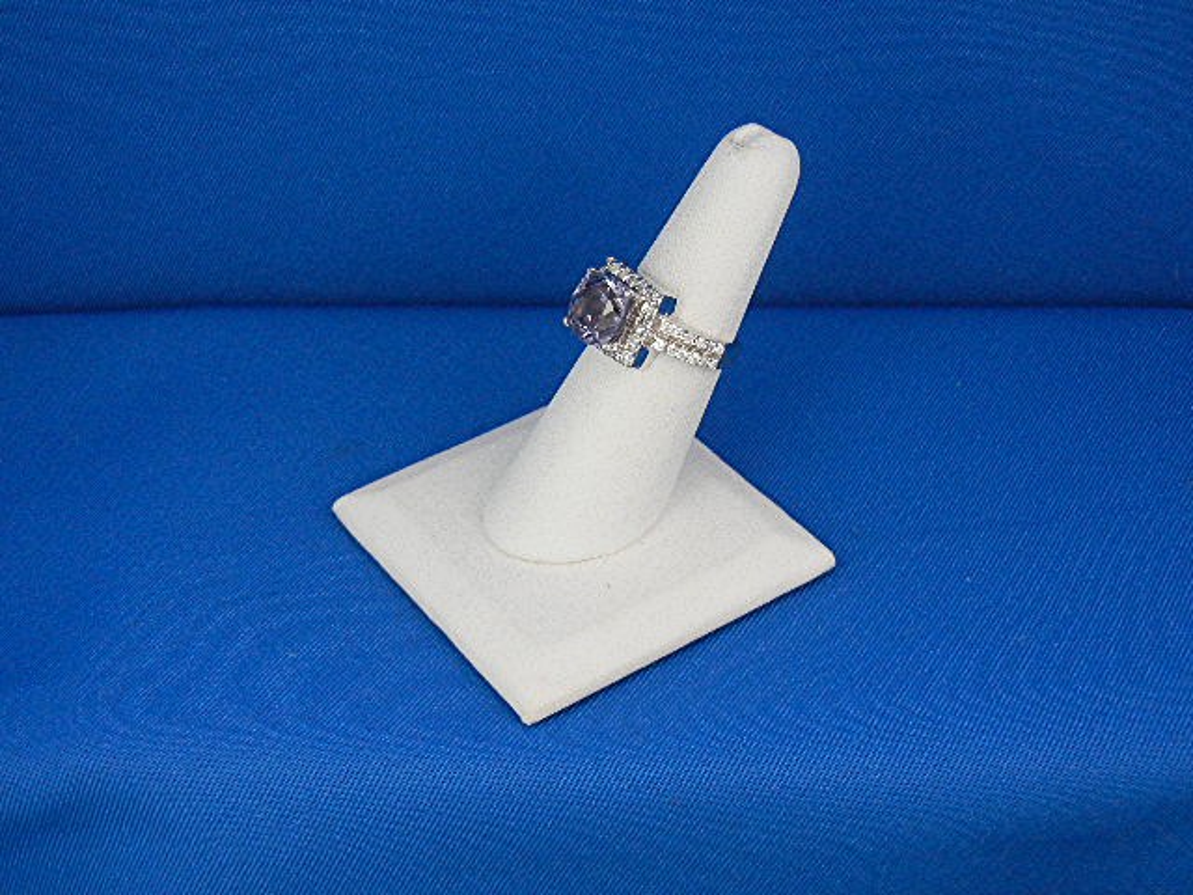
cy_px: 448
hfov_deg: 32.7
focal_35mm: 59
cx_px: 596
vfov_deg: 24.8
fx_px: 2033
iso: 400
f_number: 4
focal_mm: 10.6
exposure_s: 1/33
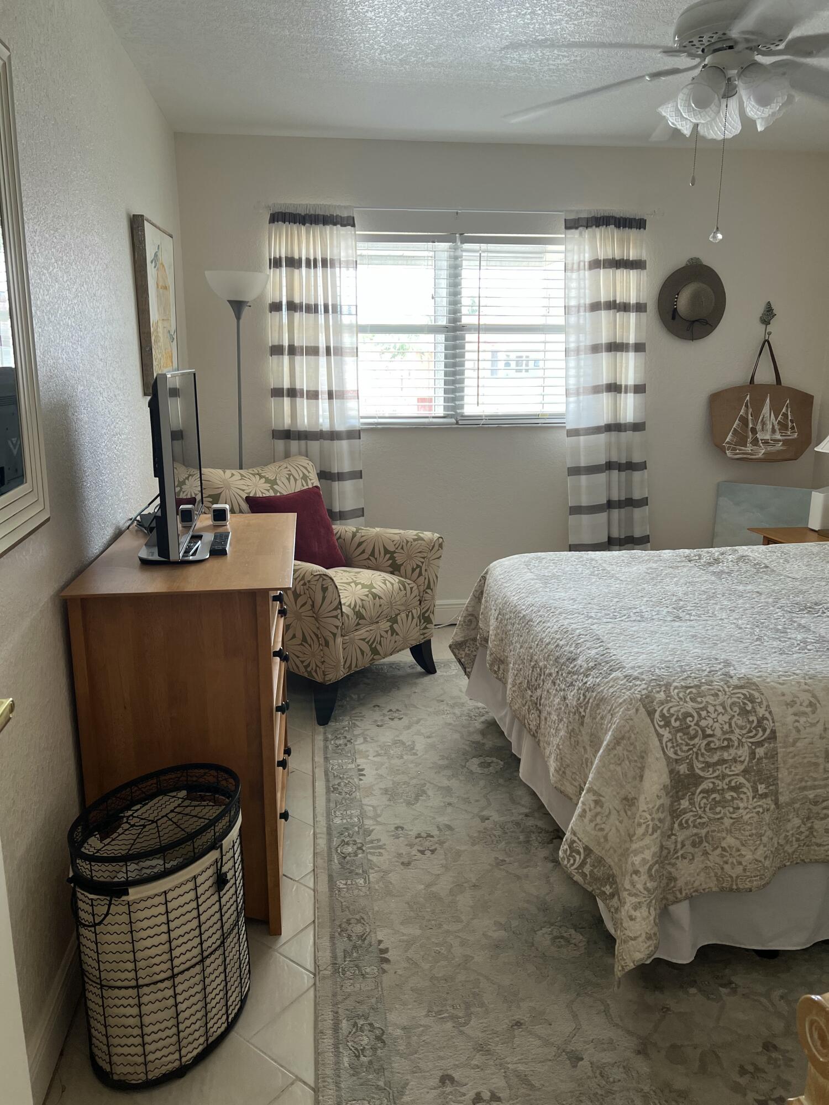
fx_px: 830
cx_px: 414
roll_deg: +0.1
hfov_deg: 53.1
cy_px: 552
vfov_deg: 67.3
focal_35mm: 26
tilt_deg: -12.9
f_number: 1.5
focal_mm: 5.7
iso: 80
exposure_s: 1/60
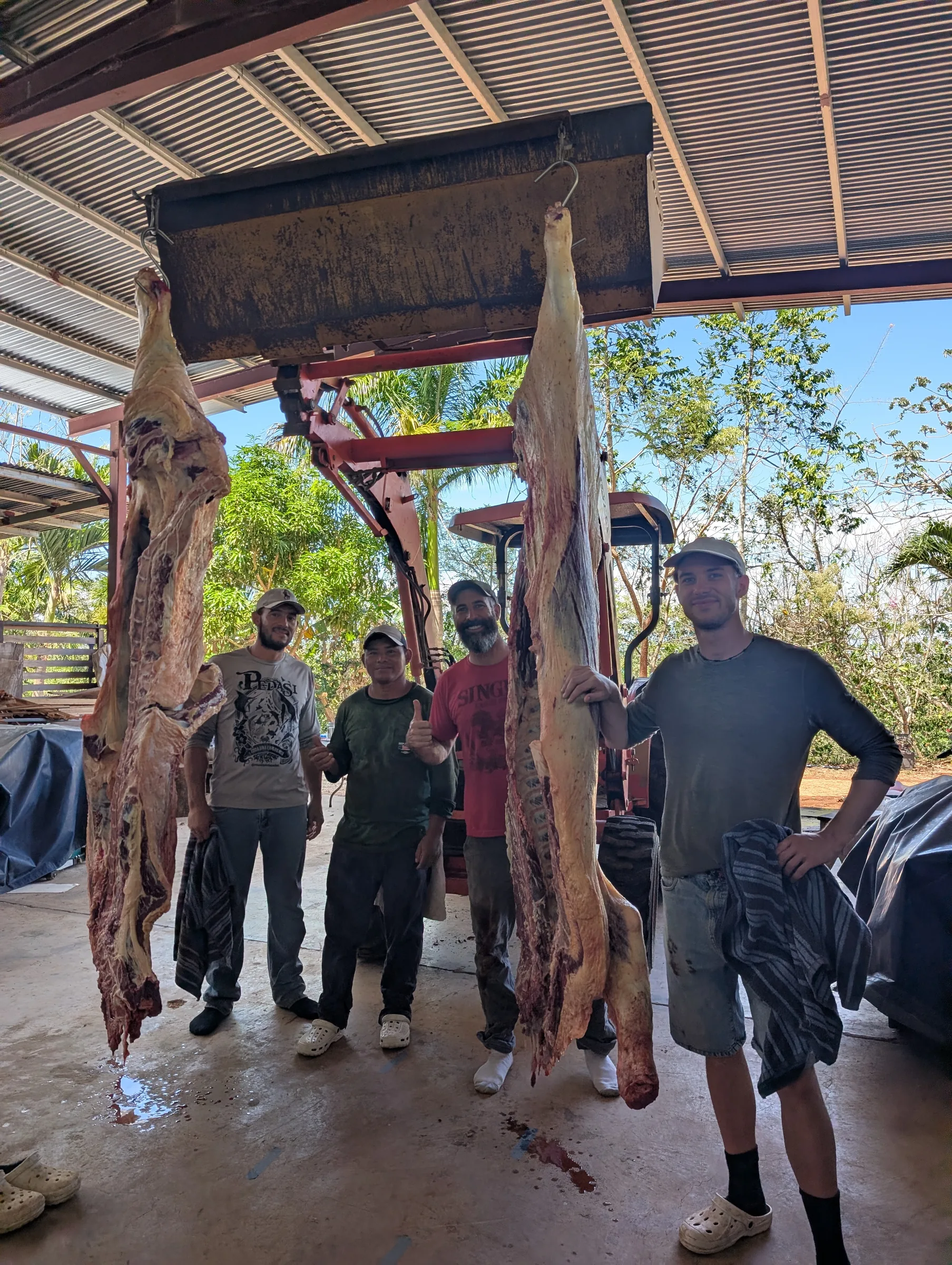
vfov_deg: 71.5
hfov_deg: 56.9
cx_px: 476
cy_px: 632
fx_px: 878
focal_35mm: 24
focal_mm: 6.9
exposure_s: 1/339
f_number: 1.68
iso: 19
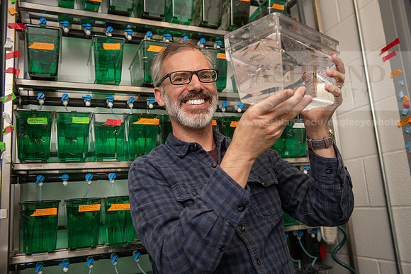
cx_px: 206
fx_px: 365
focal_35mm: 32
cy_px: 137
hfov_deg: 58.7
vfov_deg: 41.1
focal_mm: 32
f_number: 4.5
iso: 160
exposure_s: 1/125
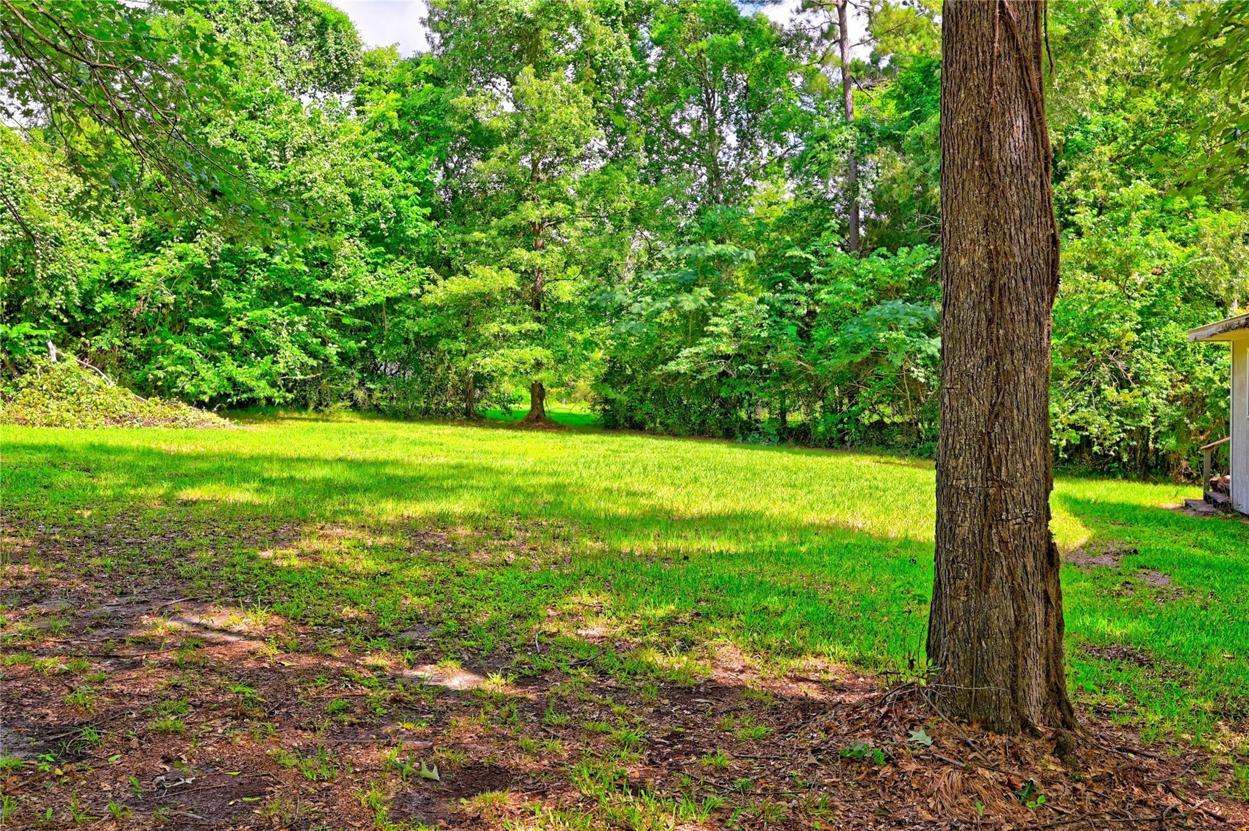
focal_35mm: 30
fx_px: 1040
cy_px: 416
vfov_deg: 43.5
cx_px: 624
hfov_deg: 62.0
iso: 400
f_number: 8
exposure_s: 1/160
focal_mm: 30
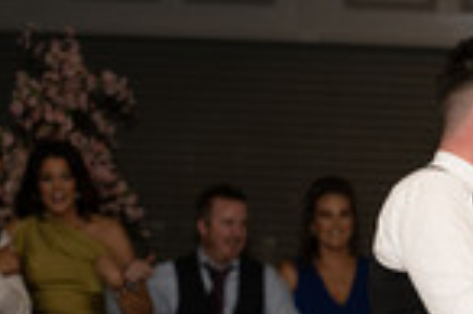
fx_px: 3675
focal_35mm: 280
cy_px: 325
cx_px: 531
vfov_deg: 4.9
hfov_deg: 7.3
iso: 400
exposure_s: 1/200
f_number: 2.8
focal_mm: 102
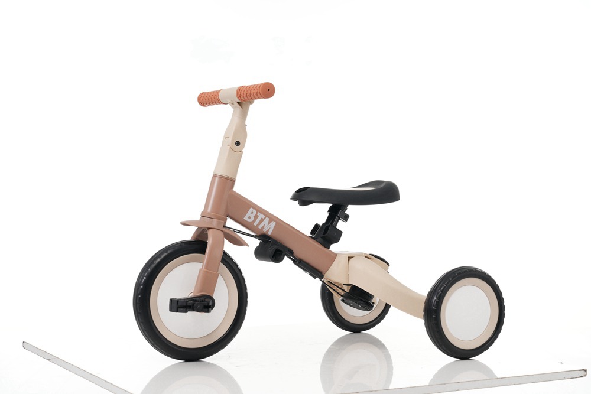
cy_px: 197
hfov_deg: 28.8
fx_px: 1149
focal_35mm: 70
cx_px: 296
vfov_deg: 19.5
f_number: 9
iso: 100
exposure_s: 1/125
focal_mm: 70
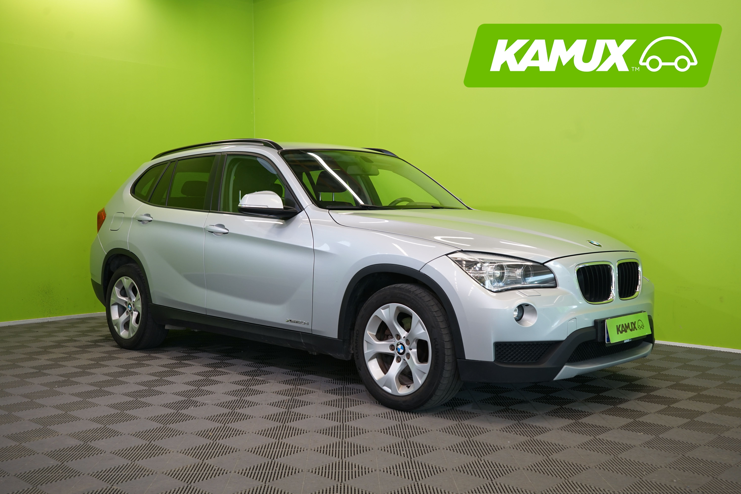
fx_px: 762
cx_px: 370
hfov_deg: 51.9
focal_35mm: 37
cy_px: 247
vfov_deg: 35.9
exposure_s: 1/30
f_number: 6.3
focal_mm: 37
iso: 400
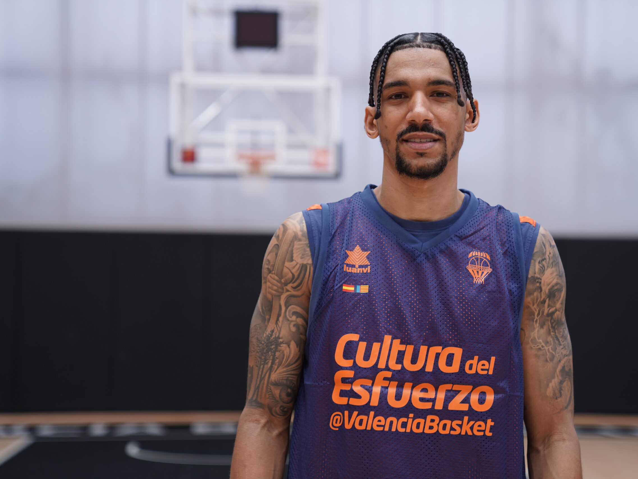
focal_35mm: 76
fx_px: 1401
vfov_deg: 19.4
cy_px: 240
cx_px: 351
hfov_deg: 25.6
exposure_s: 1/60
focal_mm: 70
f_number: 2.8
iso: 200
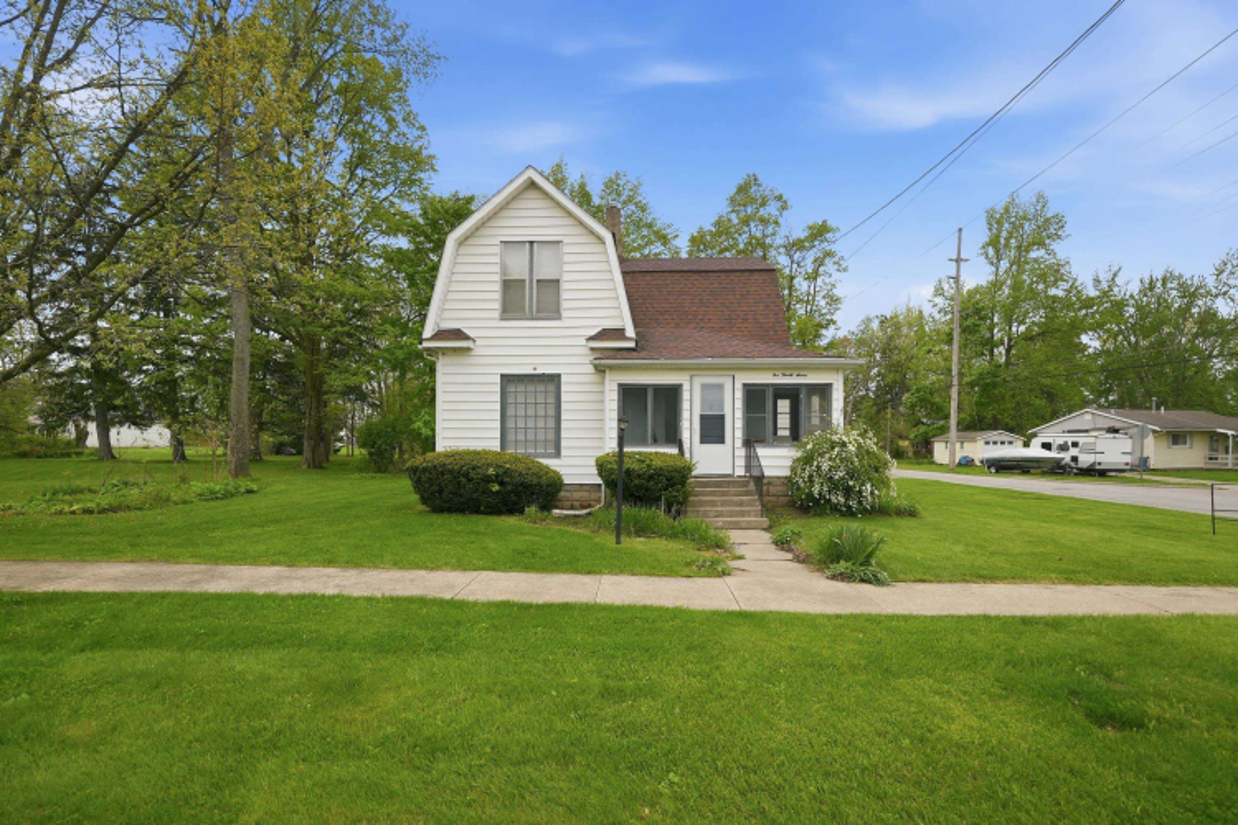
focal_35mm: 15
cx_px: 619
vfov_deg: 77.3
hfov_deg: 100.4
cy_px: 412
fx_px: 516
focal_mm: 10
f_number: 4
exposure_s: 1/500
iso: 100
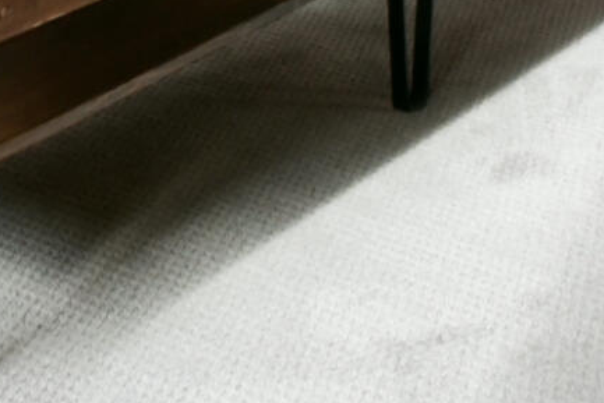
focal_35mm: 97
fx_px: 1628
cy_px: -651
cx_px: 566
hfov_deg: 20.5
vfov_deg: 11.1
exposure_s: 1/320
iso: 4000
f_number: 10
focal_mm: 14
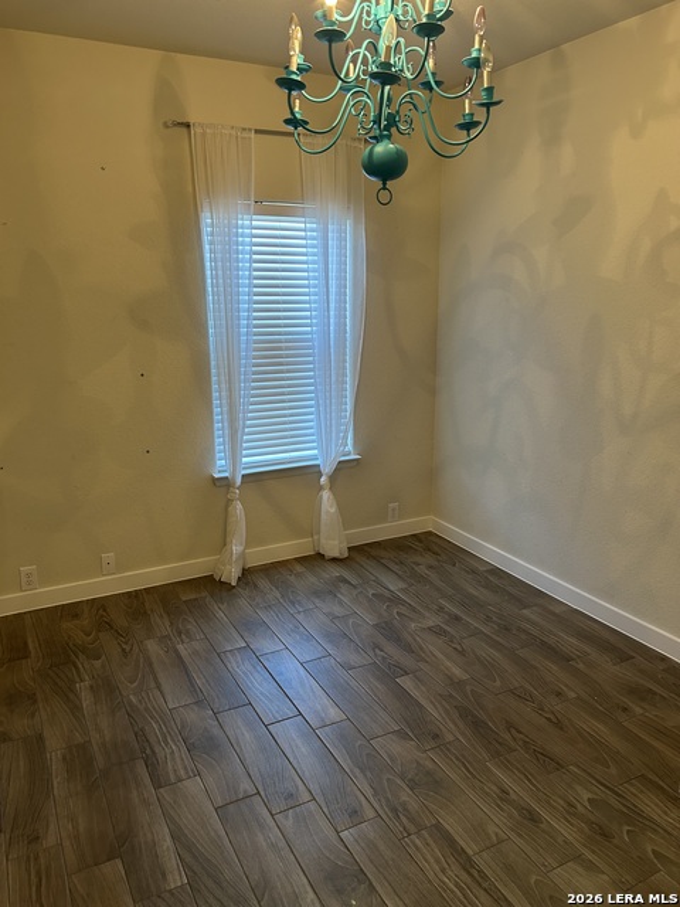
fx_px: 681
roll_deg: +0.8
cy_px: 454
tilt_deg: -13.3
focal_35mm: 26
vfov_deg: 67.3
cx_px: 340
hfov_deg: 53.1
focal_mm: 5.7
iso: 160
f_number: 1.5
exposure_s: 1/60
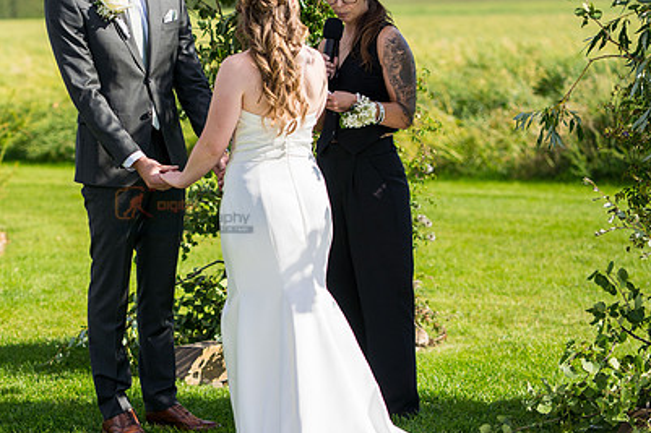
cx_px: 185
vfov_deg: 11.1
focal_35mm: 123
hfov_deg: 16.6
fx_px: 2223
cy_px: 208
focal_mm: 85
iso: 250
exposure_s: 1/3200
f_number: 2.8
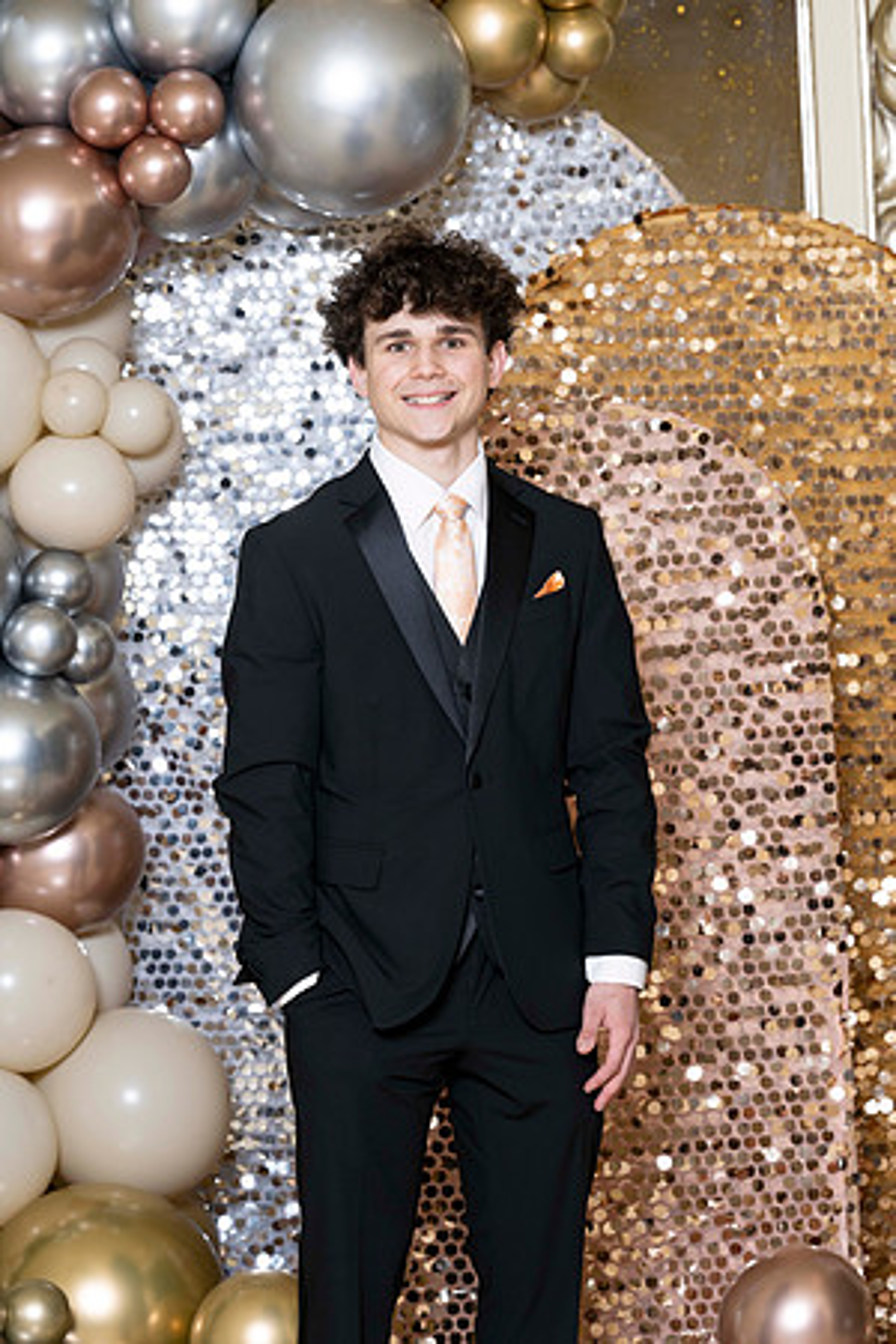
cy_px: 672
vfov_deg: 17.1
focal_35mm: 120
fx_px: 4480
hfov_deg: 11.4
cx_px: 448
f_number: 5.6
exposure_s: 1/200
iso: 250
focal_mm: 120
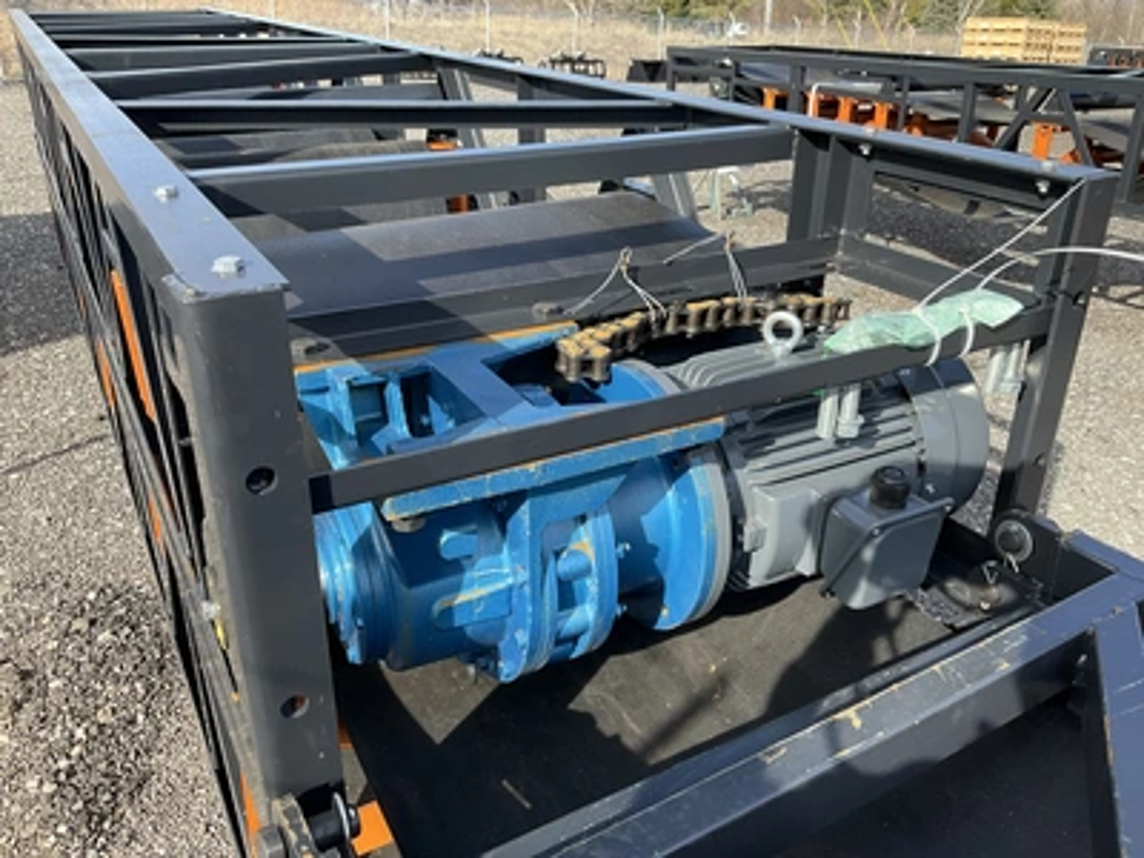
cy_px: 429
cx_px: 572
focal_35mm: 29
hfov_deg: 61.7
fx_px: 958
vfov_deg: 48.2
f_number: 1.8
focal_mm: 3
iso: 25
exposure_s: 1/469
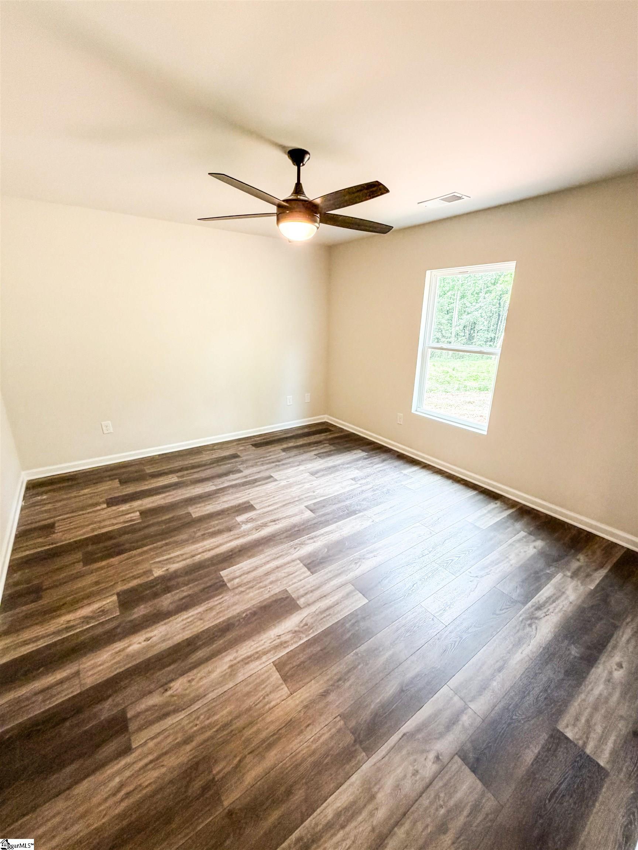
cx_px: 319
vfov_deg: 102.1
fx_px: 344
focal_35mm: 14
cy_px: 425
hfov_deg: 85.7
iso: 200
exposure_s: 1/60
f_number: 2.2
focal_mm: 2.22
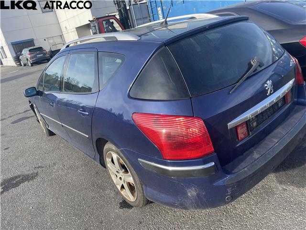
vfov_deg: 53.1
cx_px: 153
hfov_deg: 67.3
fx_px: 230
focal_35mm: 26
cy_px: 115
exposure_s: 1/615
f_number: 1.6
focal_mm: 4.2
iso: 32
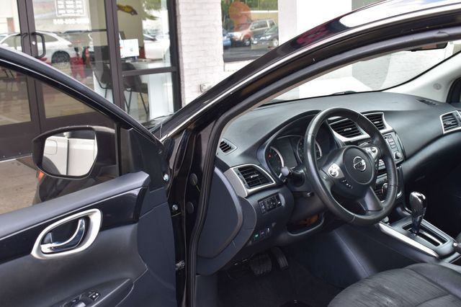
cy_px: 154
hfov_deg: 46.4
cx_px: 230
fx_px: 538
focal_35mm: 42
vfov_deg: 31.9
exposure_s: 1/60
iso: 400
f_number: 8
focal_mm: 28
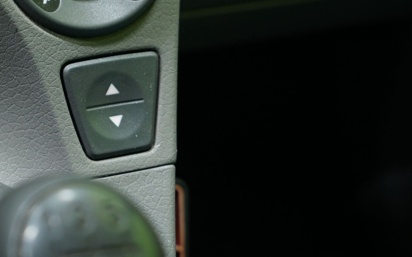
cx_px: -115
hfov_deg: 22.5
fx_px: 932
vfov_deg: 14.9
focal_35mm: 83
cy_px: -87
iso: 500
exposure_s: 1/20
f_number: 4.5
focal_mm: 30
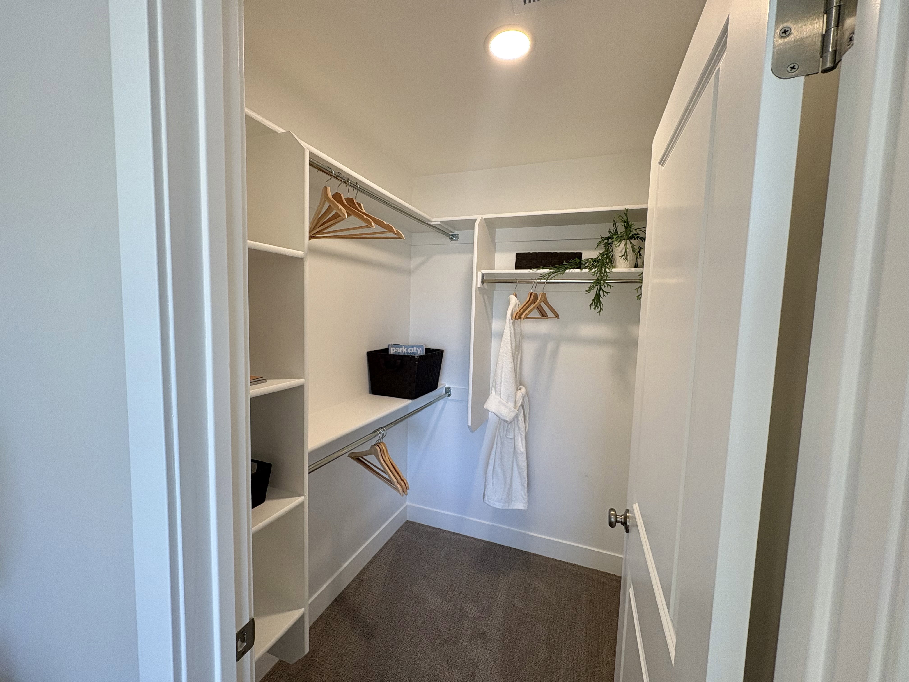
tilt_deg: -5.6
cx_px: 454
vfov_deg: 85.7
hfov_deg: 102.1
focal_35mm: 14
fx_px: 368
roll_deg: -1.9
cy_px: 341
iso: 125
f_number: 2.2
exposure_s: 1/120
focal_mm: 2.22
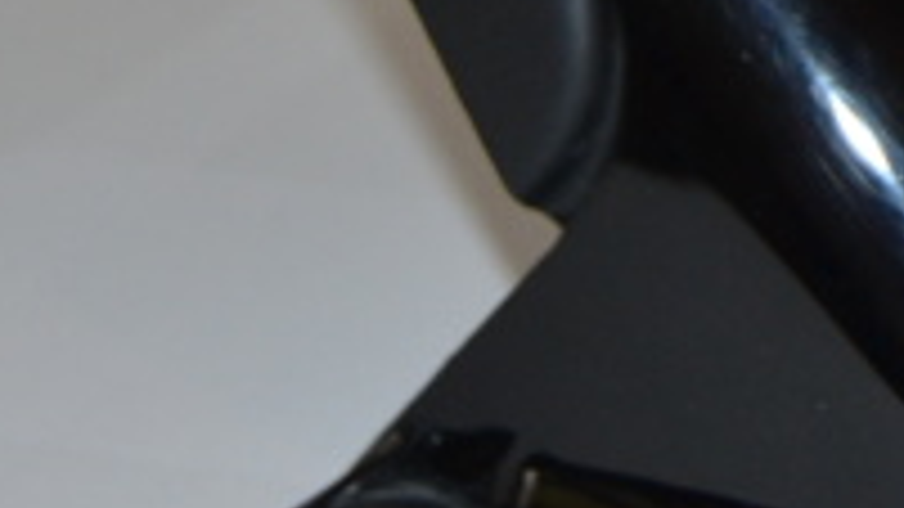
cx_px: 1088
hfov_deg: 12.2
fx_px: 4146
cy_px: -366
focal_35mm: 173
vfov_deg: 6.9
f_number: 4
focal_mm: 26
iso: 500
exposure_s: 1/60
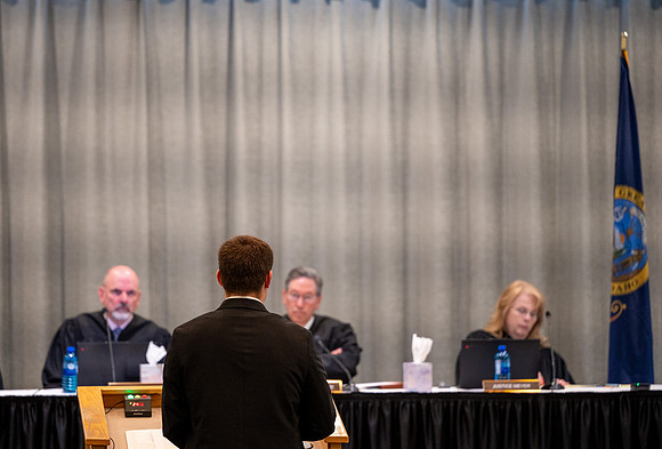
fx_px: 3032
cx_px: 277
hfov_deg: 12.5
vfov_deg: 8.5
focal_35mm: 164
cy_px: 196
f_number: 2.8
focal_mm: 140
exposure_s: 1/200
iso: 2000
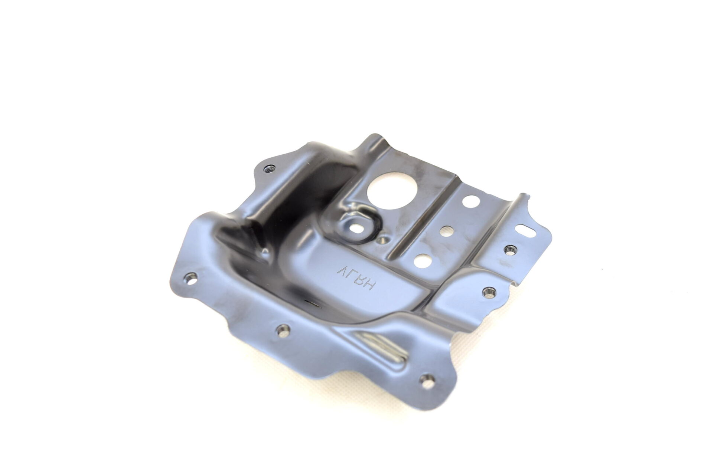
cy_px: 249
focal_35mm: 41
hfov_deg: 47.8
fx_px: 793
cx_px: 375
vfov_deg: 33.0
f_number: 4.5
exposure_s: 1/80
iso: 400
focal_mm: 25
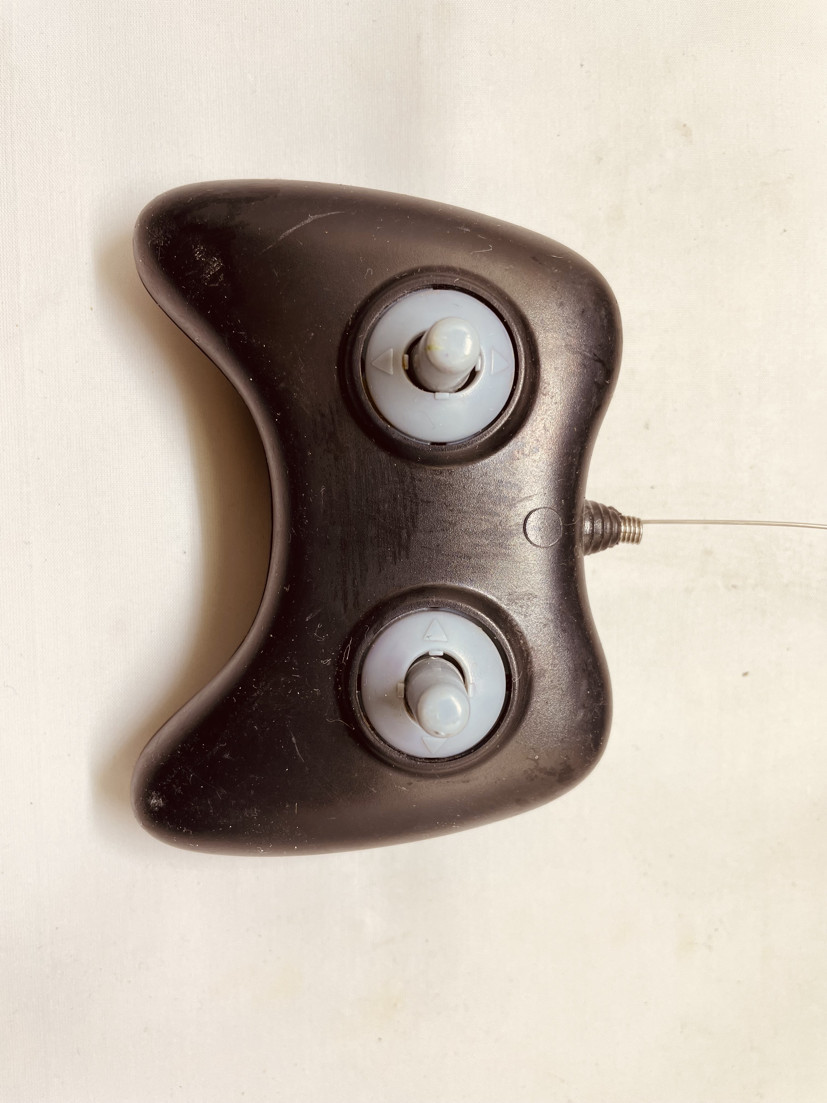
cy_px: 552
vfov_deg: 67.3
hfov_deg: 53.1
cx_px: 414
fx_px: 828
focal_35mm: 26
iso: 32
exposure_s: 1/132
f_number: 1.6
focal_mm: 4.2
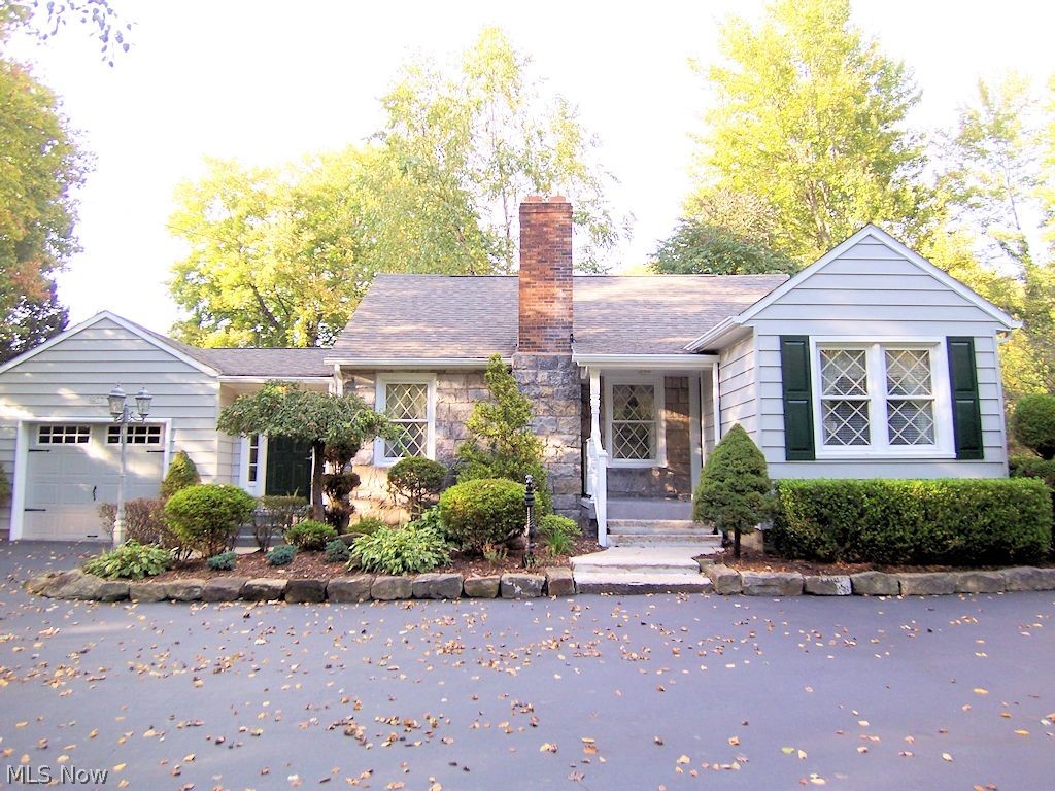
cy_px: 396
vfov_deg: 58.9
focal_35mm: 23
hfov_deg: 73.9
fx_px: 701
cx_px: 528
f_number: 2.8
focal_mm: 3.8
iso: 64
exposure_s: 1/80
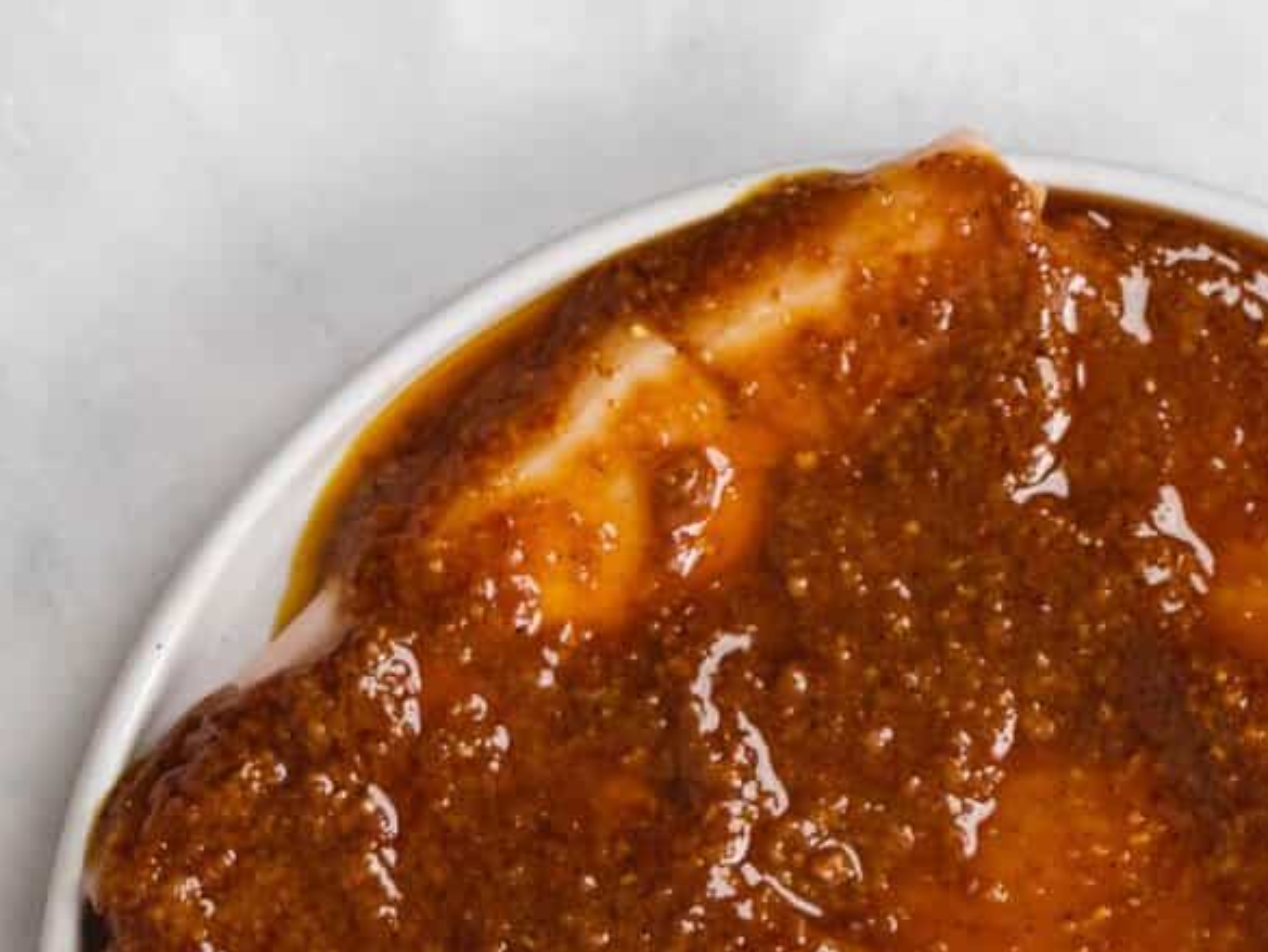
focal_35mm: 142
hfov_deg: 13.8
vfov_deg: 10.3
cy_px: 1154
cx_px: 949
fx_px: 5203
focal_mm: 32.1
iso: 400
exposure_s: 1/50
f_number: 4
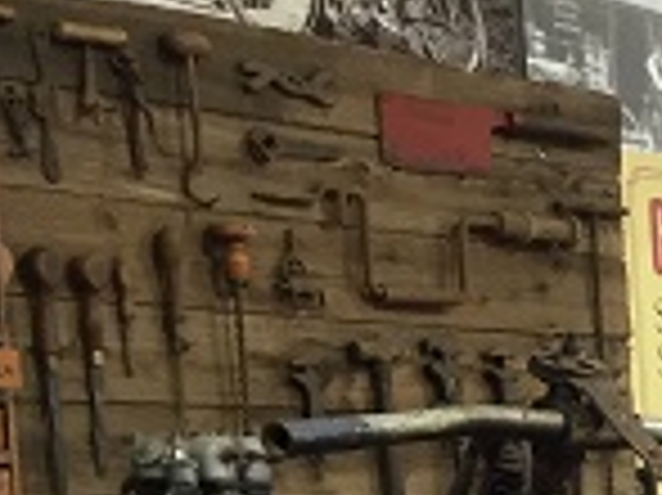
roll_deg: -0.5
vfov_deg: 10.4
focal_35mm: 129
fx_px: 2465
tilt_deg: -12.2
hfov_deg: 13.8
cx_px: 1169
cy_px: 1030
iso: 160
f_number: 2.2
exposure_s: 1/33
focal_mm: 4.15
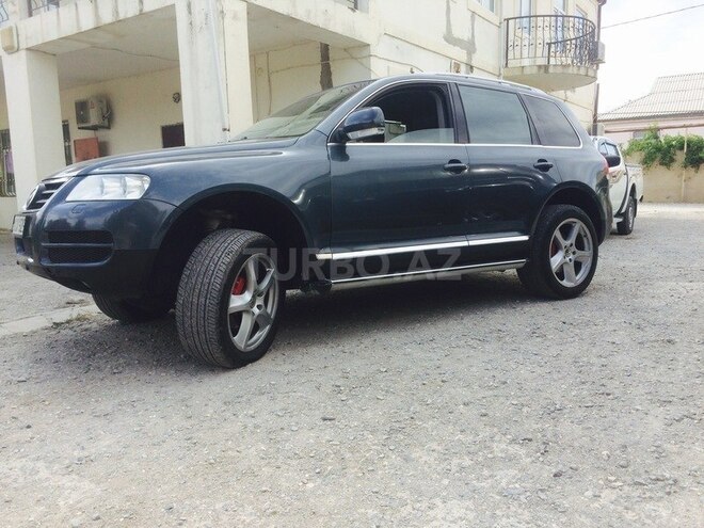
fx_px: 590
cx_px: 352
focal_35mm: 29
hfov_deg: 61.7
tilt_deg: -6.0
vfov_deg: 48.2
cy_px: 264
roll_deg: -0.4
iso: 32
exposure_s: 1/1026
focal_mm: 4.15
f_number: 2.2
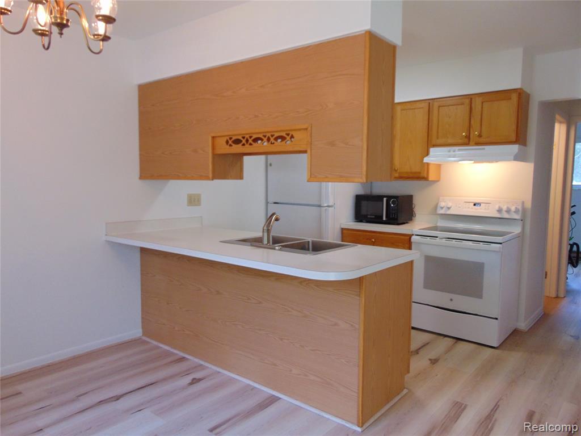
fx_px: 420
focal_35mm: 25
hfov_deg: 69.4
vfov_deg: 54.9
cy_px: 218
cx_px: 290
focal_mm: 4.5
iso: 200
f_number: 3
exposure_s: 1/30
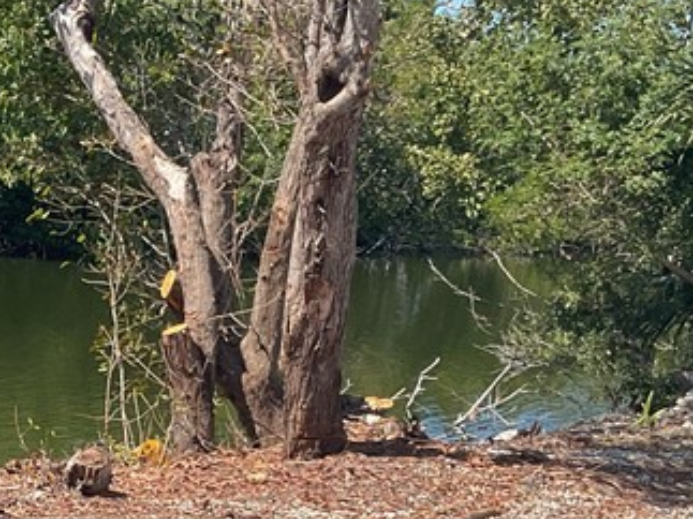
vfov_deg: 15.9
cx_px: 19
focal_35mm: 92
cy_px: 465
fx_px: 1841
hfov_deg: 20.7
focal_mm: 3
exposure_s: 1/1076
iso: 16
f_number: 1.8
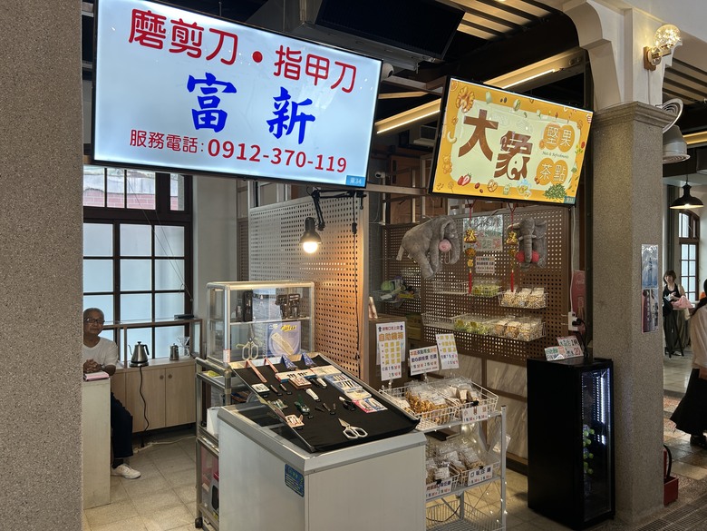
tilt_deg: -0.4
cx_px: 354
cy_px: 266
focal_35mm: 26
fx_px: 531
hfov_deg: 67.3
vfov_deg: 53.1
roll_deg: +0.4
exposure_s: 1/120
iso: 40
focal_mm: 5.7
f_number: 1.5
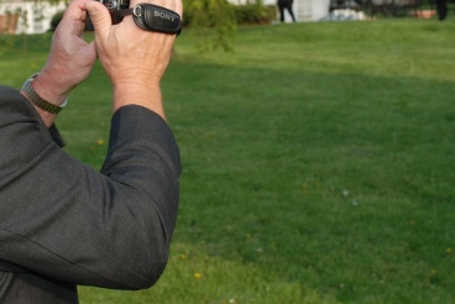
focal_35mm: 101
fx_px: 1279
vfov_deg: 13.5
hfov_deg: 20.1
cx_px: 167
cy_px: 45
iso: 110
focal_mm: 31
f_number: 5.6
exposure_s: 1/125
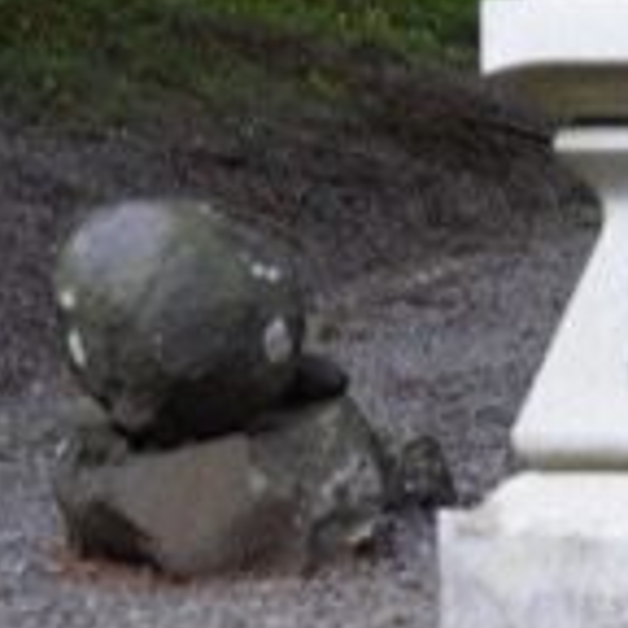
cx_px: 894
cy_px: -140
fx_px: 3797
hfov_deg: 9.2
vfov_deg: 9.3
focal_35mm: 185
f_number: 4.5
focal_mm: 49
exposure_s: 1/80
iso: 400
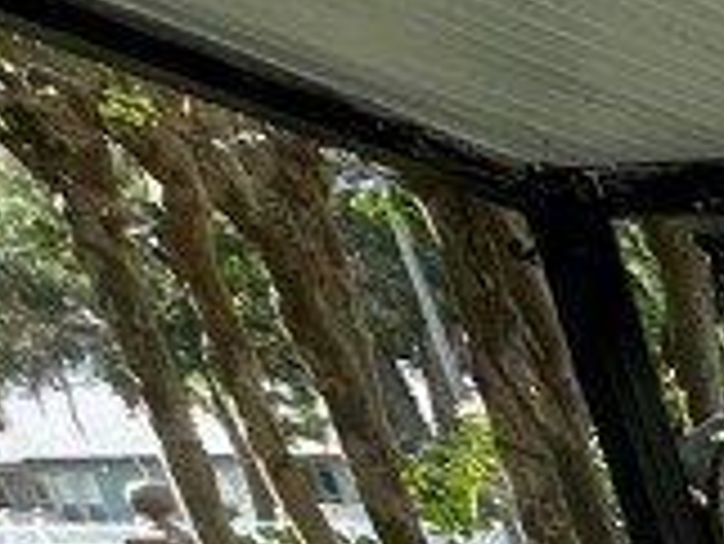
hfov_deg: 12.5
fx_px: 1863
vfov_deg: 12.4
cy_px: 1380
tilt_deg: -27.5
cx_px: 2024
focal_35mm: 89
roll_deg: +1.3
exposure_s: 1/366
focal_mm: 2.22
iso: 40
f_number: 2.2
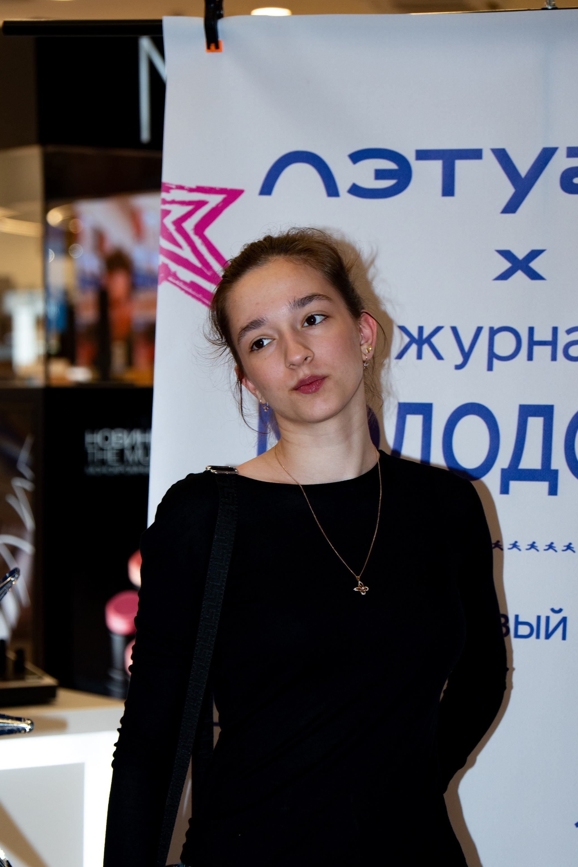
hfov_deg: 11.1
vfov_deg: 16.6
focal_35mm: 123
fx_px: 2963
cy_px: 519
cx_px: 334
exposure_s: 1/250
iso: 400
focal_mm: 66
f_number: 3.5
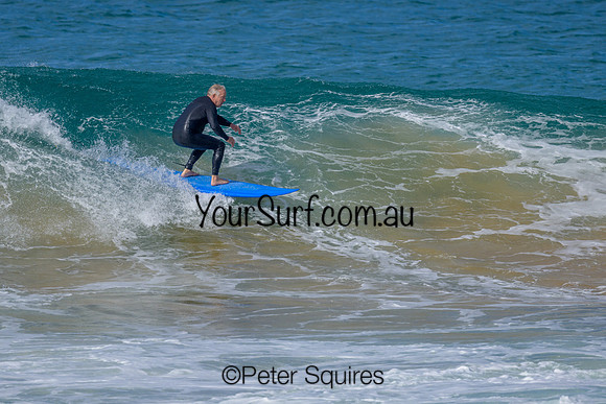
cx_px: 241
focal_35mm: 1016
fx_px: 17098
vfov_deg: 1.4
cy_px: 157
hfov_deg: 2.0
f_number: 6.3
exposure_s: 1/2000
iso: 280
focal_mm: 800
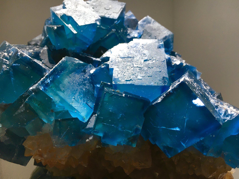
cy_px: 90
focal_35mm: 29
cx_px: 120
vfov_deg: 48.2
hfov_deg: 61.7
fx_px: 200
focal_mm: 4.15
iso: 50
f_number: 2.2
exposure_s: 1/33
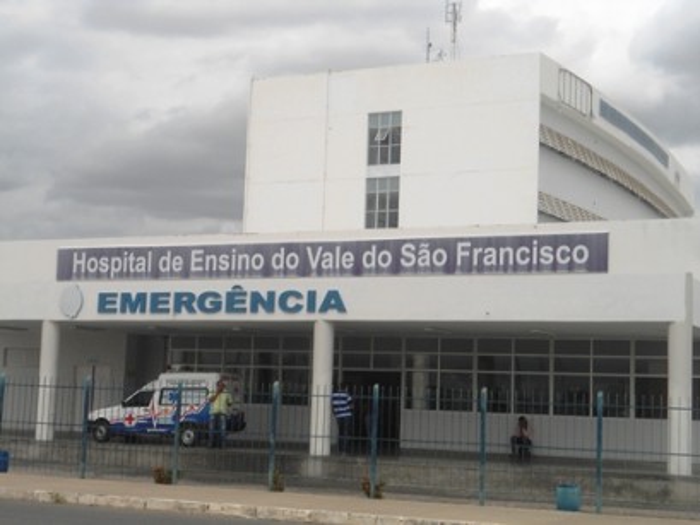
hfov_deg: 30.7
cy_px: 262
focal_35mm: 63
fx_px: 1274
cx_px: 350
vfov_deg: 23.3
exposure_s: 1/125
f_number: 12.1
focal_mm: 11.2
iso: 80
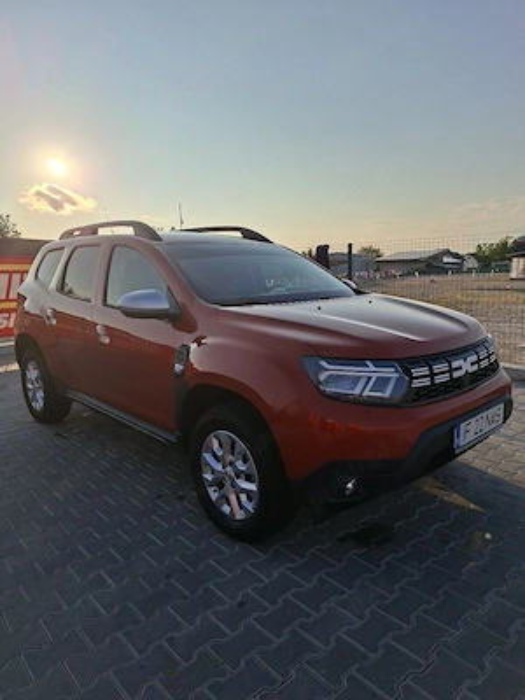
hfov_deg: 58.9
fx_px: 465
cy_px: 350
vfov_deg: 73.9
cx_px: 262
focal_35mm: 23
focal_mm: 5.54
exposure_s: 1/5000
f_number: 1.8
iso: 50
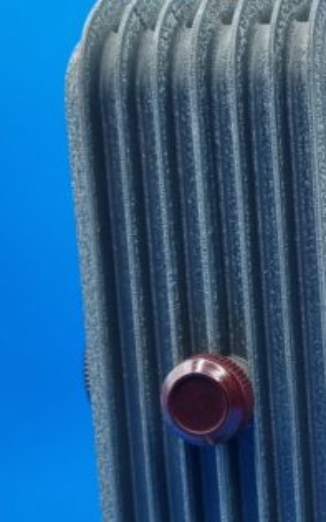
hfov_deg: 16.1
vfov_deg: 29.2
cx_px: 566
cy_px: 346
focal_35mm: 70
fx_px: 995
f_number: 1.8
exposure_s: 1/127
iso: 50
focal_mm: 5.4
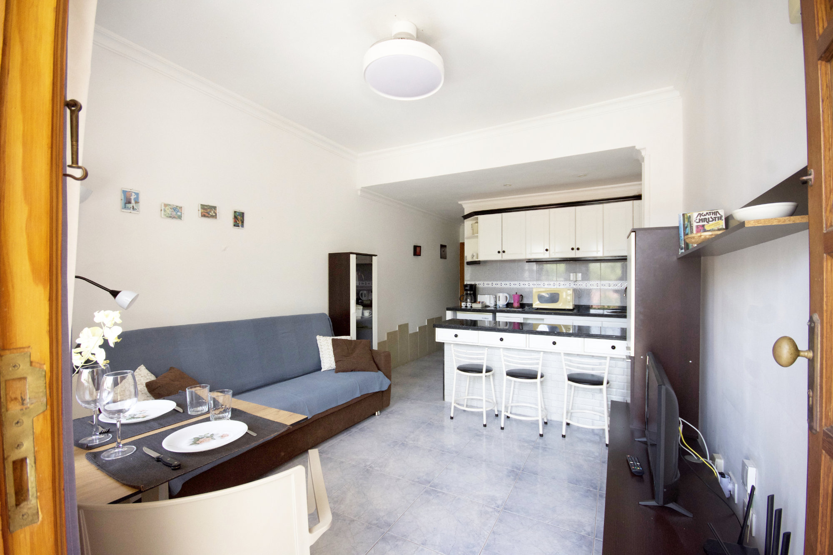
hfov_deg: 100.4
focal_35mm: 15
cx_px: 416
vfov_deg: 77.3
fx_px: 347
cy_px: 278
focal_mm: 10
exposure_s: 1/200
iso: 800
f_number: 5.6
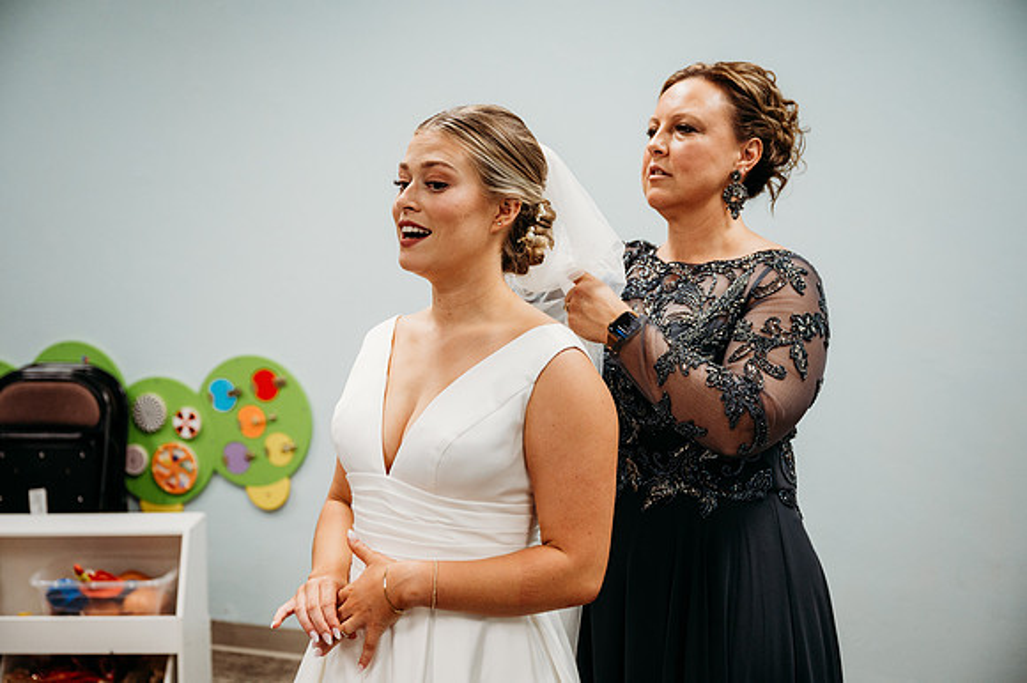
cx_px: 514
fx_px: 1283
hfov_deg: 43.6
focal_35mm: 45
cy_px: 342
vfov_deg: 29.8
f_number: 3.2
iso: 2000
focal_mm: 45
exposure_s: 1/320
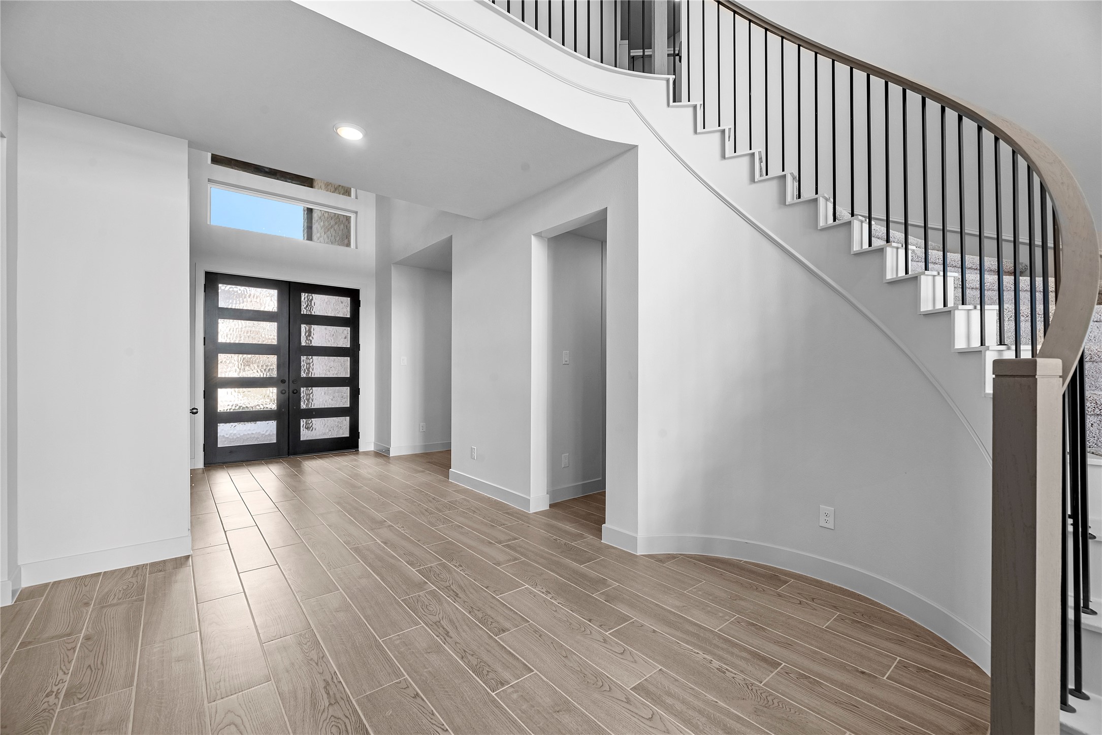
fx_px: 429
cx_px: 551
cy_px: 368
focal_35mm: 14
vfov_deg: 81.2
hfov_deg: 104.2
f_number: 9
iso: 250
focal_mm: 14
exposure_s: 1/40
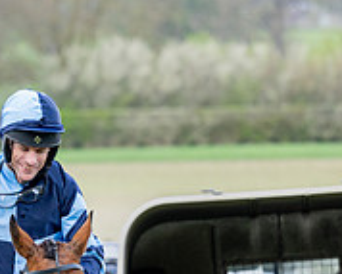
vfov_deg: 2.1
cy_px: 406
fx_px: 7624
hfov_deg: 2.6
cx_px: 15
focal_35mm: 752
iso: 400
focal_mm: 200
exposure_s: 1/320
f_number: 5.6
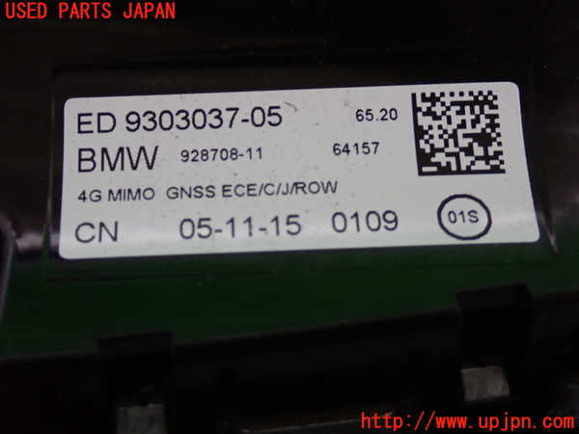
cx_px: 290
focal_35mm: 54
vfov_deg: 27.0
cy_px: 217
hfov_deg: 35.5
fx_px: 903
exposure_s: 1/40
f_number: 3.3
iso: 800
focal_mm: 9.65
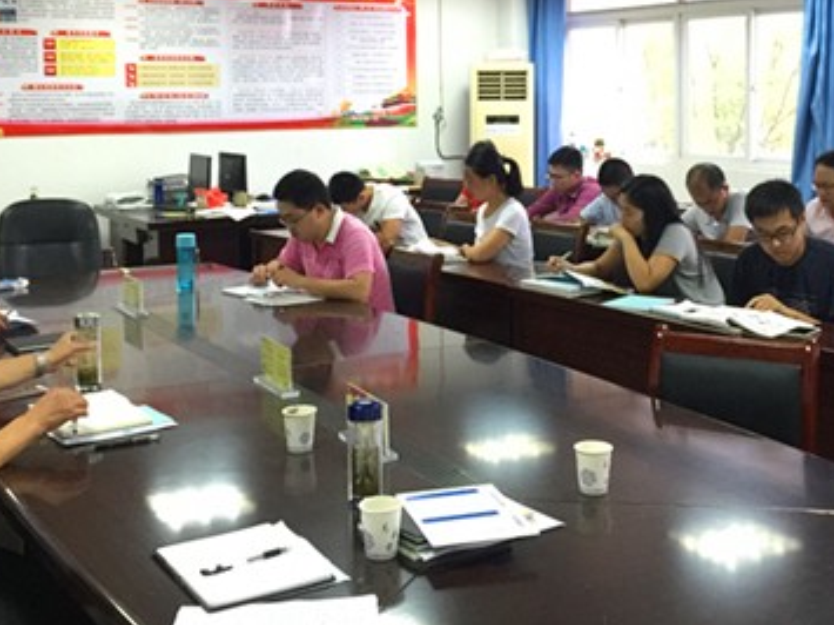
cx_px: 482
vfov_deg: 29.1
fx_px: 1180
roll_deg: -1.7
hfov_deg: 38.8
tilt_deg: -2.5
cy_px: 146
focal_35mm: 49
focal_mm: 4.15
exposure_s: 1/17
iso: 160
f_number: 2.2
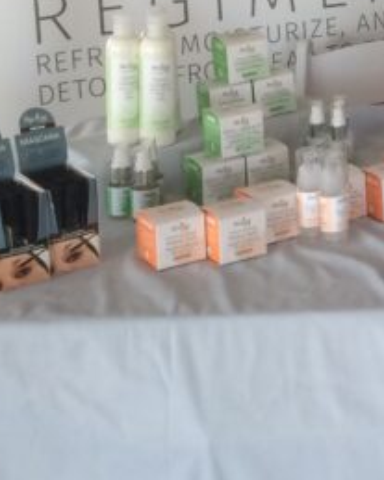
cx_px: 712
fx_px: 1592
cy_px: -80
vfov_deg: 16.5
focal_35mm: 112
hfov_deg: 12.5
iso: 32
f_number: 2.2
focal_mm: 4.15
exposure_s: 1/40
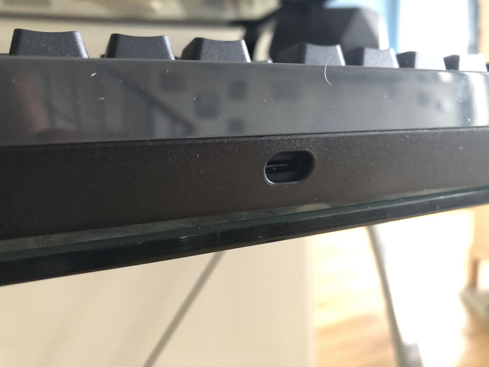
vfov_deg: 49.7
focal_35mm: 28
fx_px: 396
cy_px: 184
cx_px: 244
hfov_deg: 63.4
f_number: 1.8
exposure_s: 1/4
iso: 100
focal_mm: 3.99
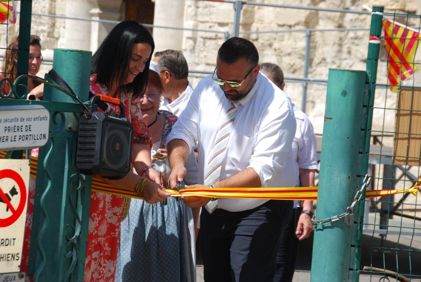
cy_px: 141
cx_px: 210
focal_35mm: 158
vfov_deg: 8.7
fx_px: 1844
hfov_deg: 13.0
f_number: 9
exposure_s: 1/200
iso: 100
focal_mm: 105
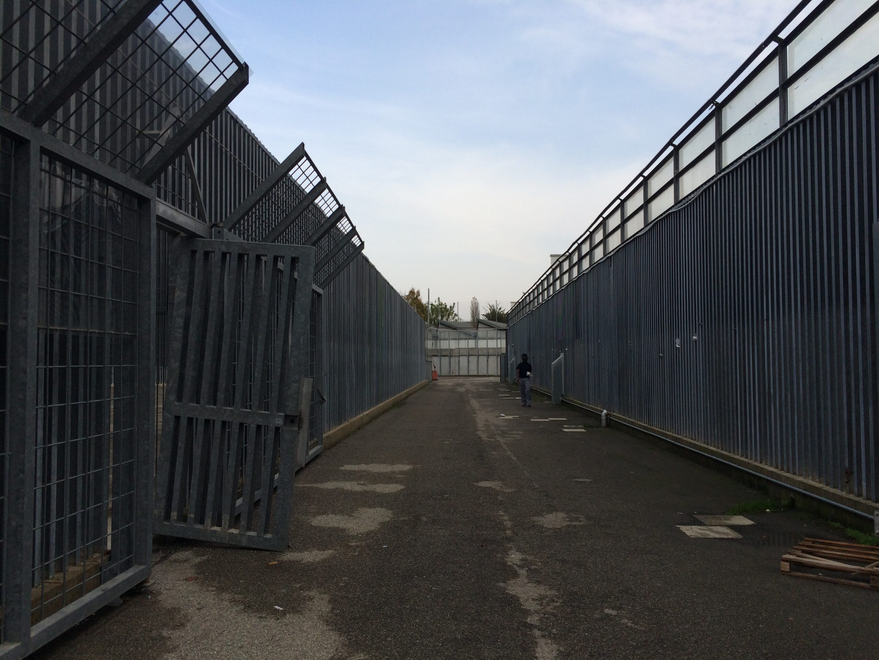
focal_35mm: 29
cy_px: 330
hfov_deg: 61.7
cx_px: 440
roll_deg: +0.8
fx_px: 736
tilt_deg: +0.6
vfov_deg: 48.2
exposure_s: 1/1026
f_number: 2.2
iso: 32
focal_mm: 4.15
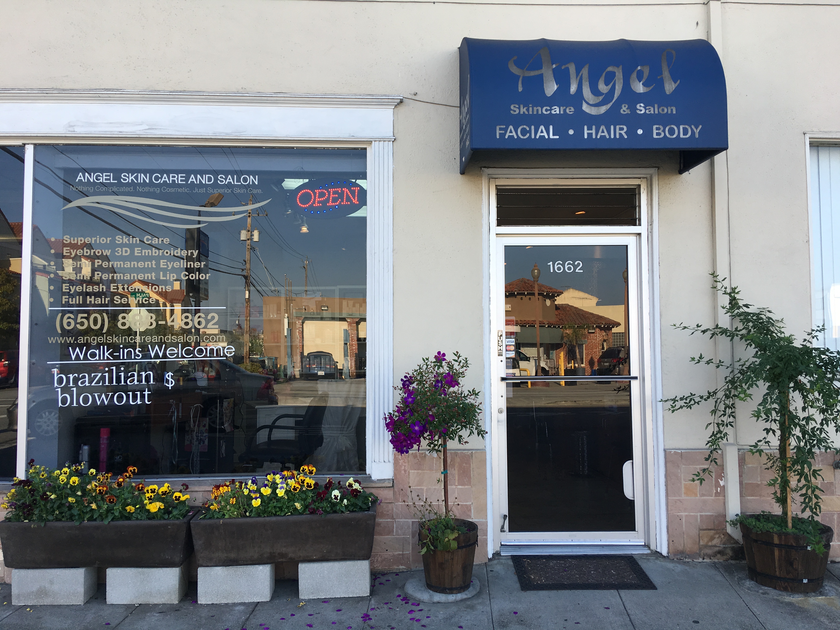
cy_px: 315
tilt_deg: +3.8
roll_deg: +0.5
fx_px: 704
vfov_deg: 48.2
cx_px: 420
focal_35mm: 29
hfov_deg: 61.7
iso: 25
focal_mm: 4.15
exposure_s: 1/272
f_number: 2.2
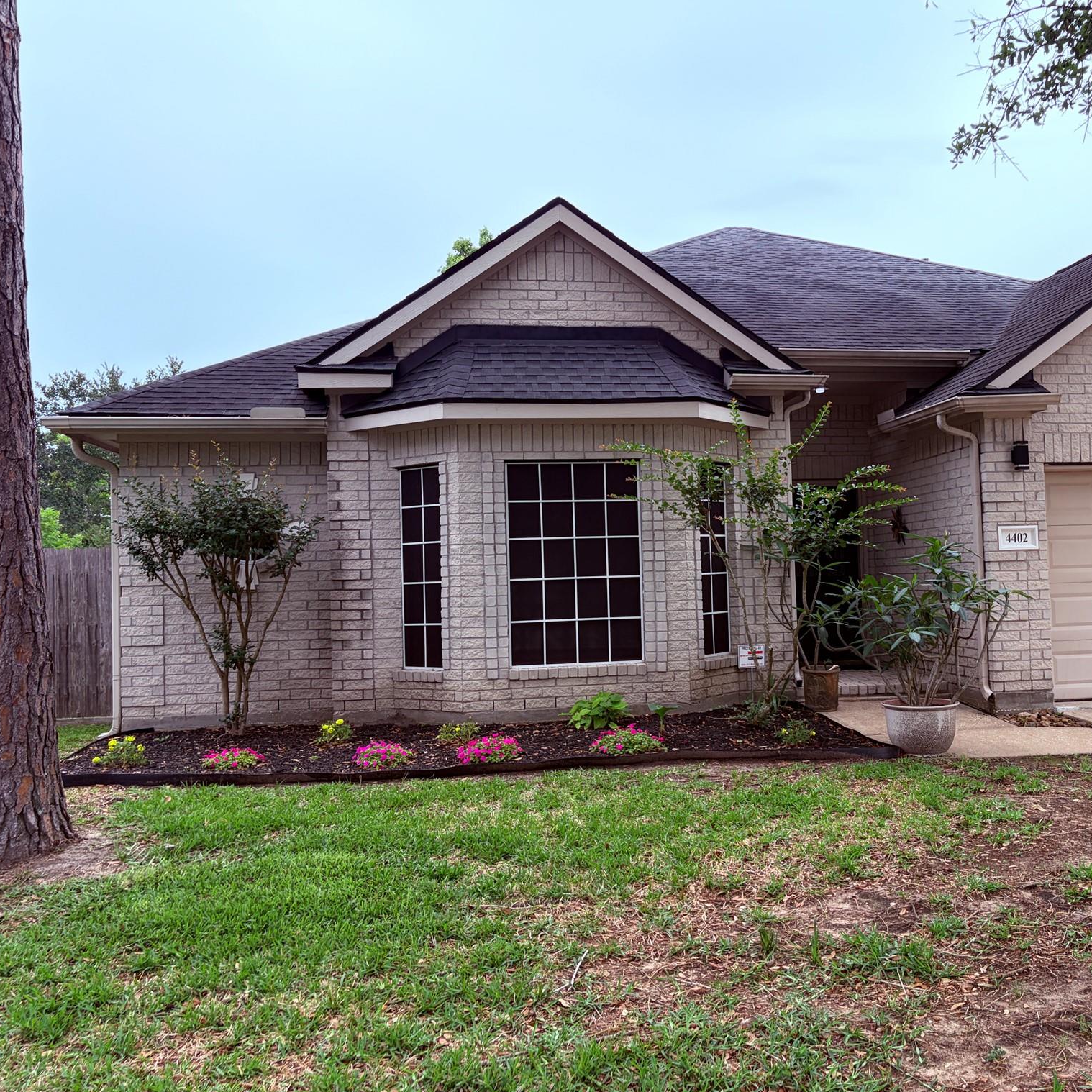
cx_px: 654
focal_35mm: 31
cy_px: 540
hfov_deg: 52.2
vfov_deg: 52.5
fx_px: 1106
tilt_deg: +1.5
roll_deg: +1.1
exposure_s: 1/1626
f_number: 1.6
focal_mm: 5.96
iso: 64
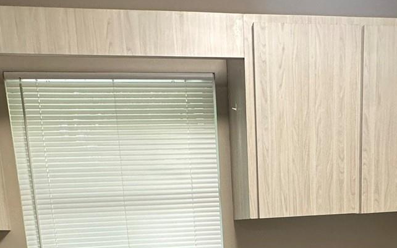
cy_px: 299
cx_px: 207
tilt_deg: -9.5
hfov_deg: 52.7
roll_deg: +3.5
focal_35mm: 37
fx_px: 400
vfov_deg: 29.5
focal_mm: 2.22
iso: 200
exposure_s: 1/120
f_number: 2.2
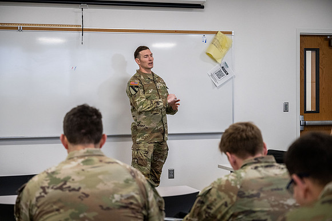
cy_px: 110
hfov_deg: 28.4
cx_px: 166
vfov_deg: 19.2
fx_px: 656
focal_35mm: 71
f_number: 4
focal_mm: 70
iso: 2500
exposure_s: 1/400
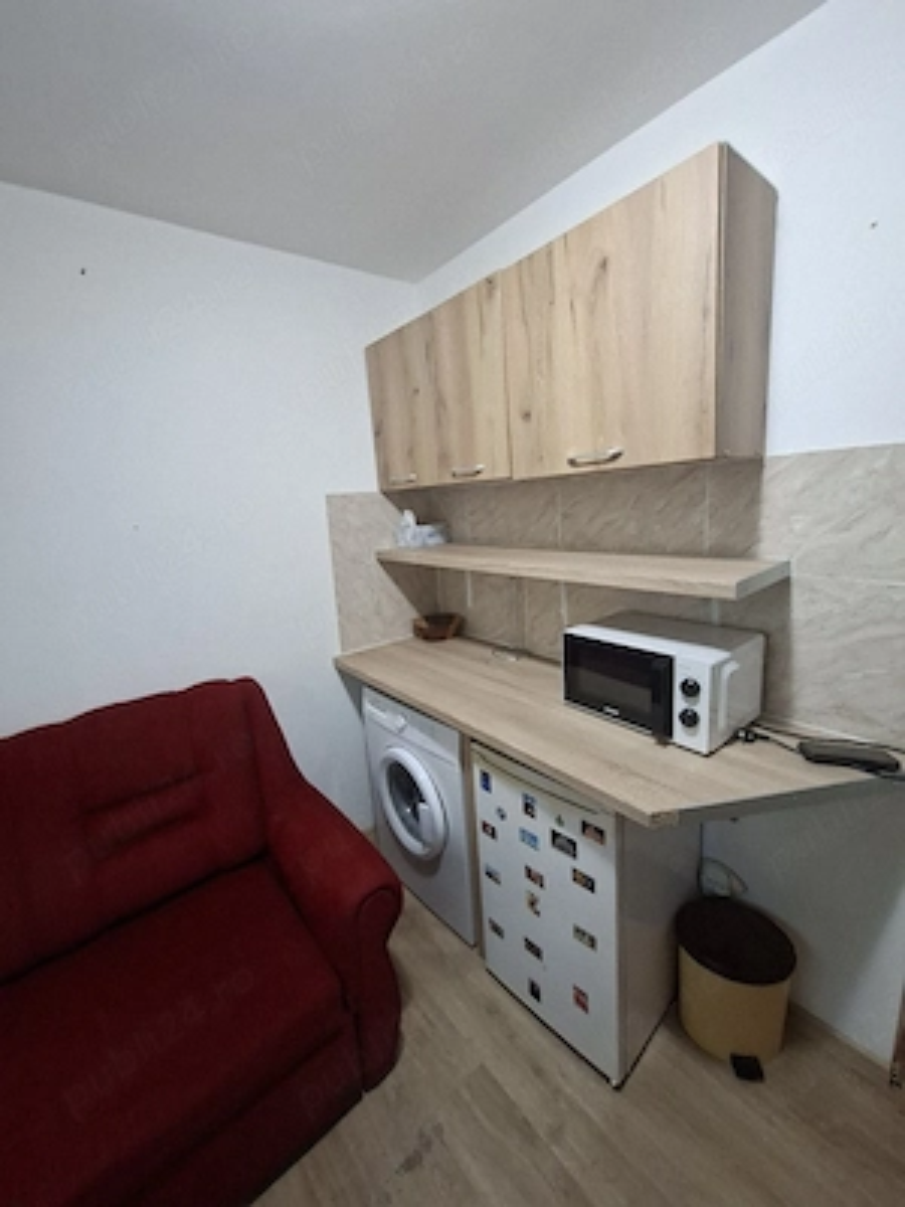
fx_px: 453
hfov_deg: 89.9
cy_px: 604
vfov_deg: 106.2
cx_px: 452
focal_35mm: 13
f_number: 2.2
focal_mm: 1.74
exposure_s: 1/25
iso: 250
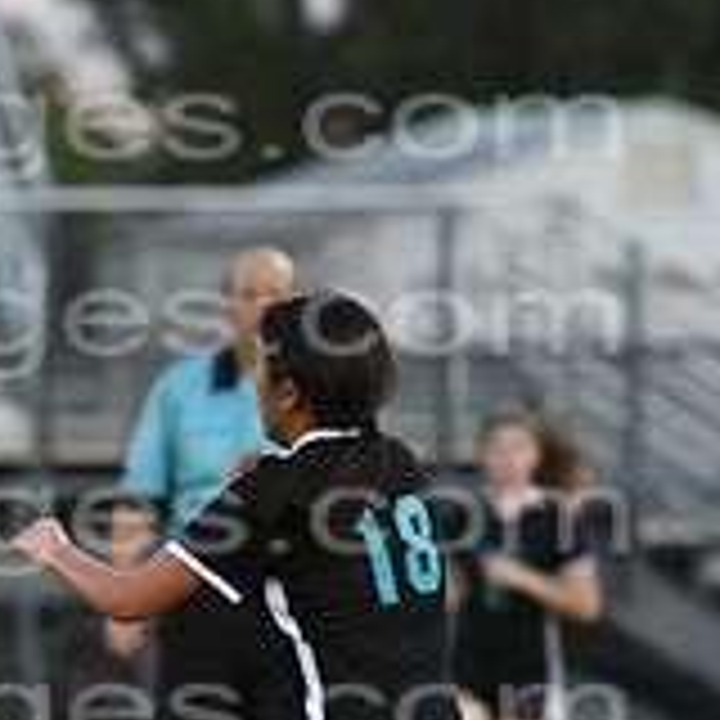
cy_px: 619
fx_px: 19532
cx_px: -382
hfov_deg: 2.1
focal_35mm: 830
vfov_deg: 2.1
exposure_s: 1/800
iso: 1100
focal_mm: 180
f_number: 2.8
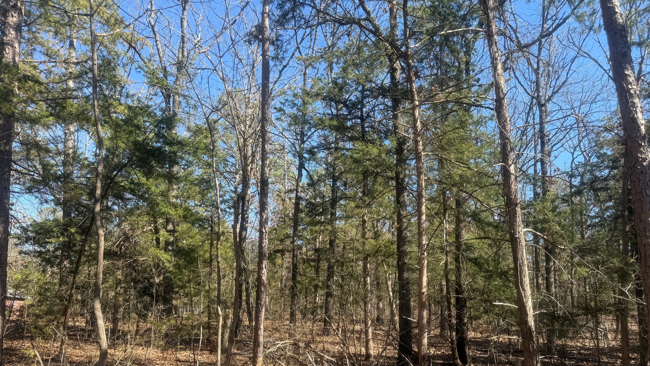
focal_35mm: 27
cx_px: 330
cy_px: 240
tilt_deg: +10.7
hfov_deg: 69.8
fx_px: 465
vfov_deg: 42.4
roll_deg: +0.5
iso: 80
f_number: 1.78
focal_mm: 6.76
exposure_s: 1/1250
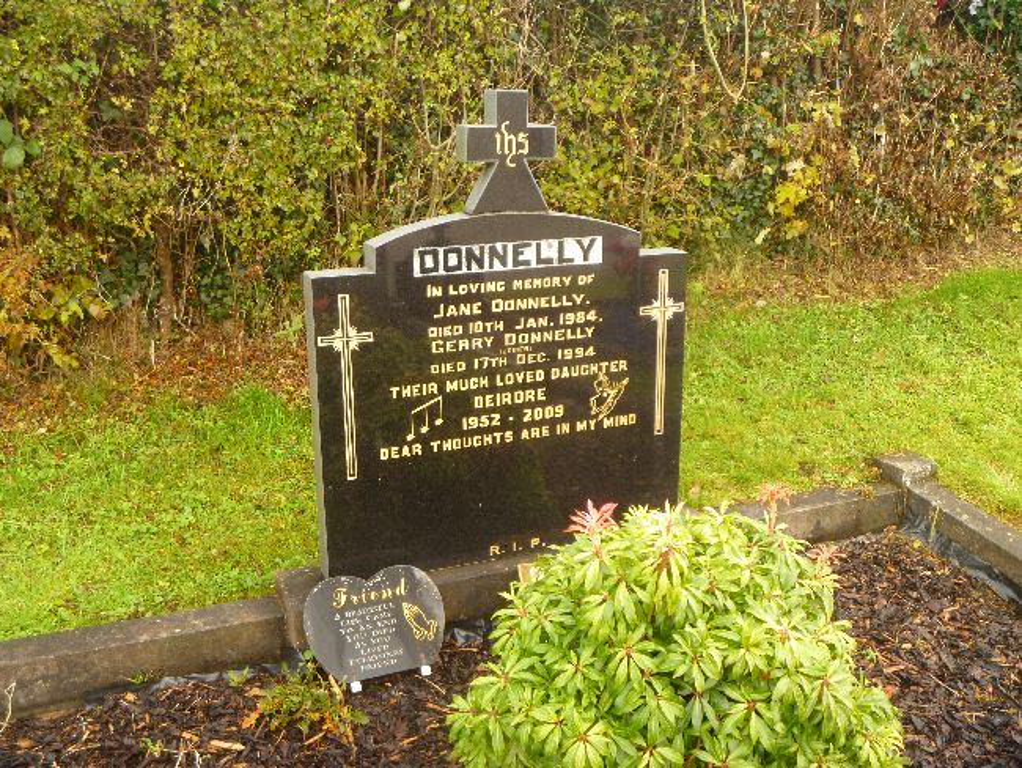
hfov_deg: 52.6
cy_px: 384
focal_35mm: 35
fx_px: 1034
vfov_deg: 40.7
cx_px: 511
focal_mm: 6.3
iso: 100
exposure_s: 1/25
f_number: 3.5
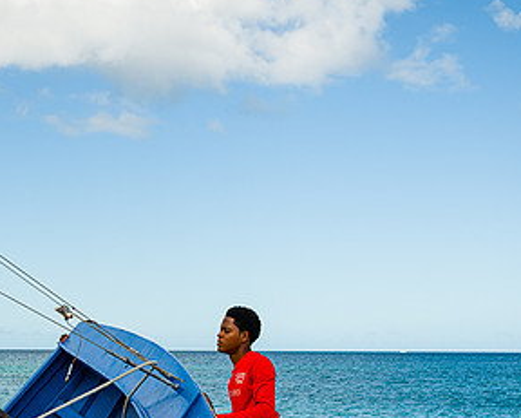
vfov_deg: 18.5
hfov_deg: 23.3
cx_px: 284
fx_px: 1266
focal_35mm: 82
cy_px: 366
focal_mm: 37
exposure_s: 1/320
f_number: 6.3
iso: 80
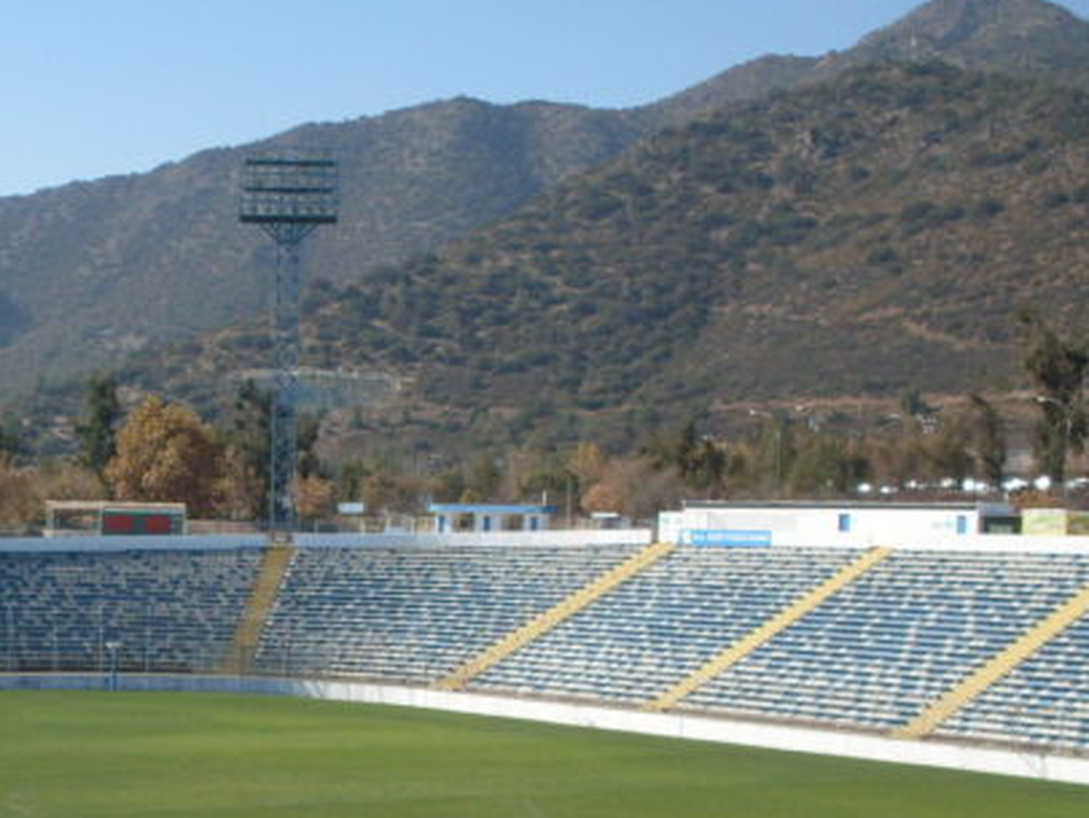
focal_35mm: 72
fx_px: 2266
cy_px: 735
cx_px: 126
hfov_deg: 26.2
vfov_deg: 20.1
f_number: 8.4
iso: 80
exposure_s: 1/180
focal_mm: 6.3
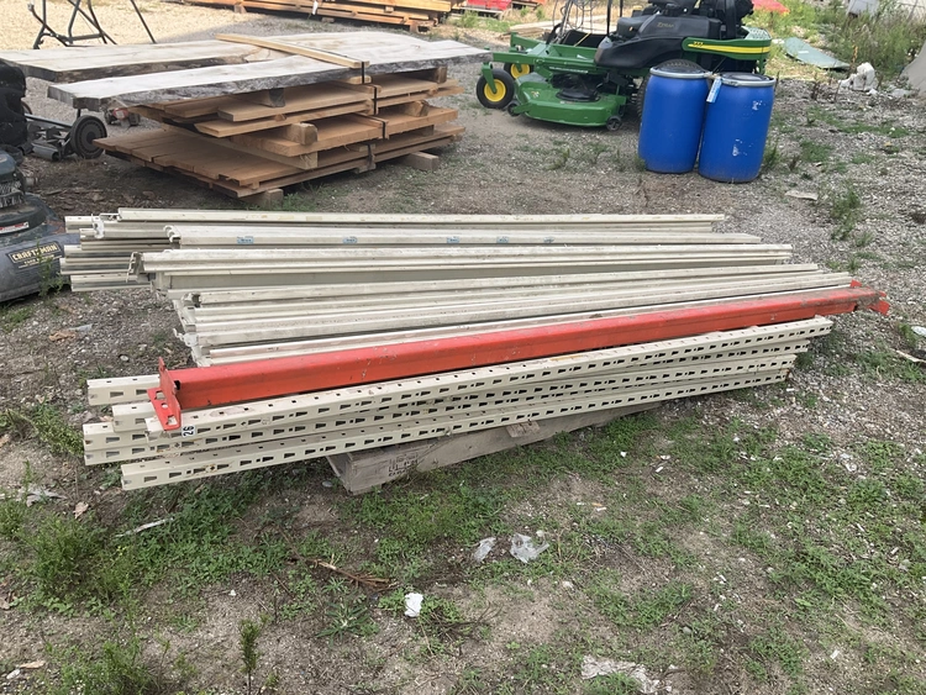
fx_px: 776
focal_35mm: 29
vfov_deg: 48.3
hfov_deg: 61.6
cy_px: 348
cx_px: 463
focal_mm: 3
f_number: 1.8
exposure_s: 1/719
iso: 25
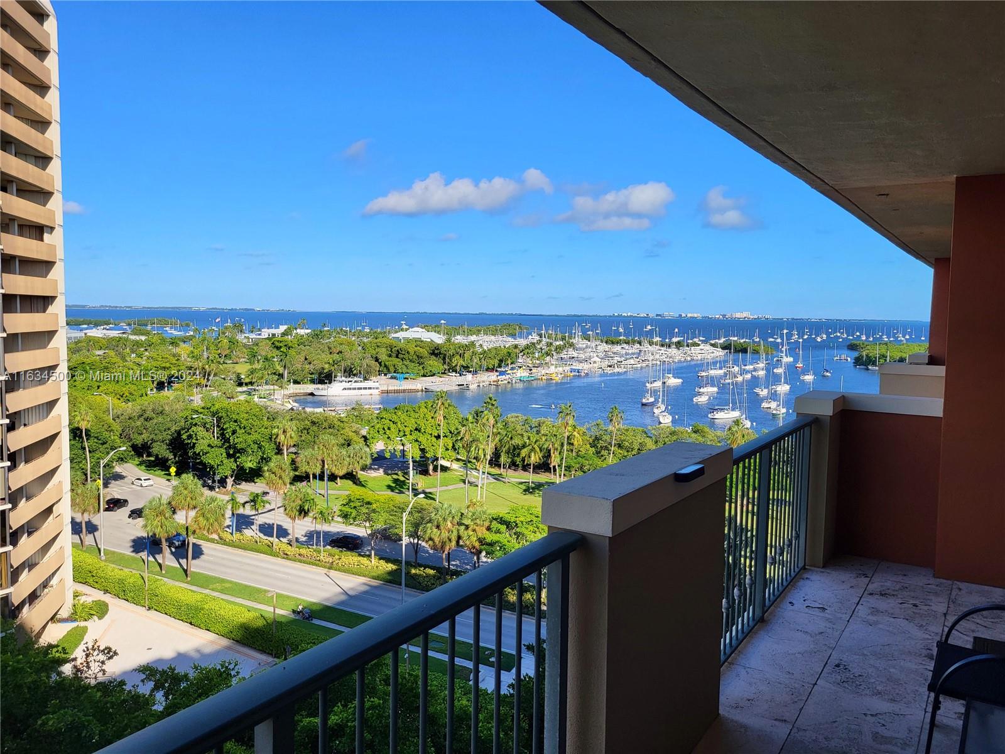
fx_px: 755
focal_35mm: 26
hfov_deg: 67.3
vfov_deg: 53.1
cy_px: 377
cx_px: 502
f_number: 1.8
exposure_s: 1/1709
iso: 40
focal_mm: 5.4
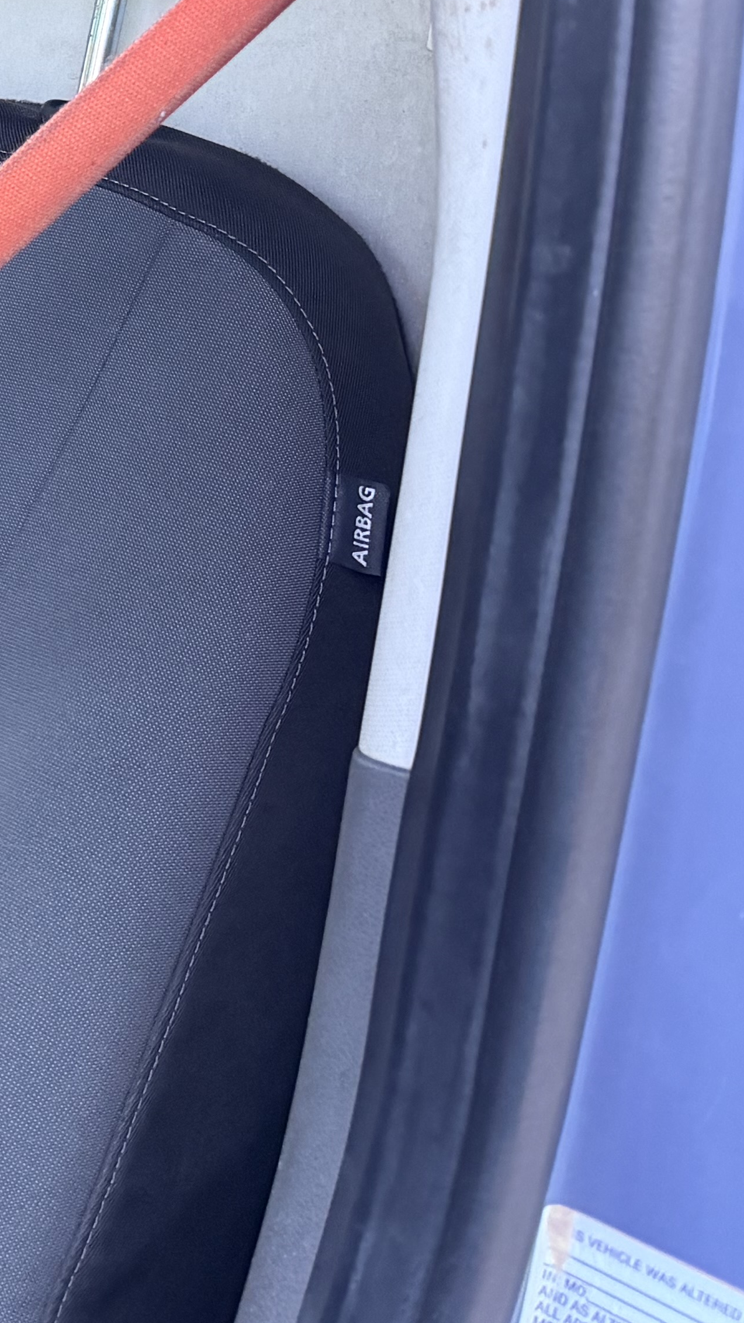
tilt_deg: -7.1
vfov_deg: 31.0
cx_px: -784
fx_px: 2315
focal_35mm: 66
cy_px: 234
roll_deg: +0.5
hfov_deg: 14.7
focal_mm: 6.76
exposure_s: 1/99
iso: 200
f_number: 1.78
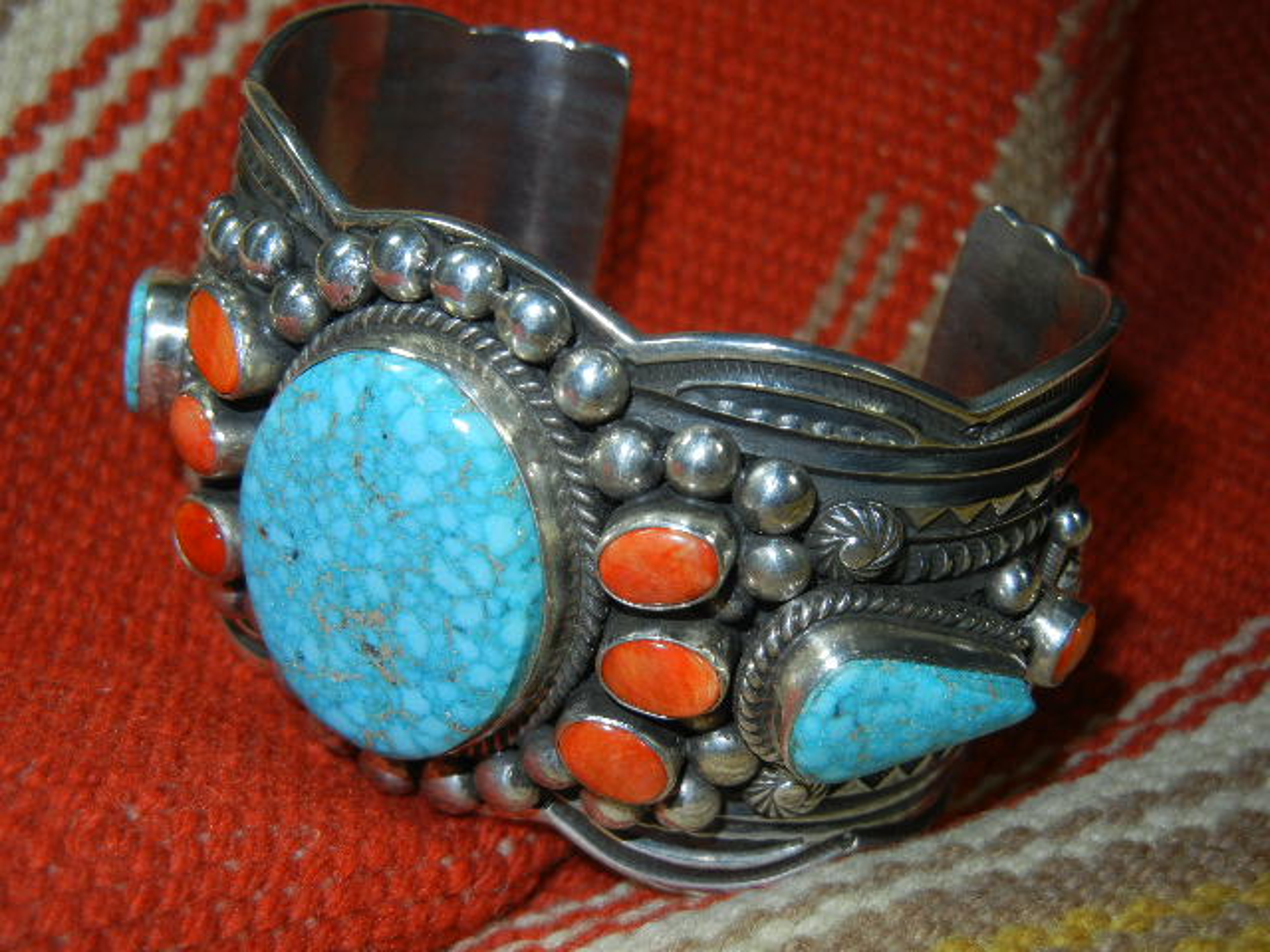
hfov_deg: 36.8
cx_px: 635
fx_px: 1908
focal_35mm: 52
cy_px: 476
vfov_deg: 28.0
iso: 200
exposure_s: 1/30
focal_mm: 9.3
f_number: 7.8
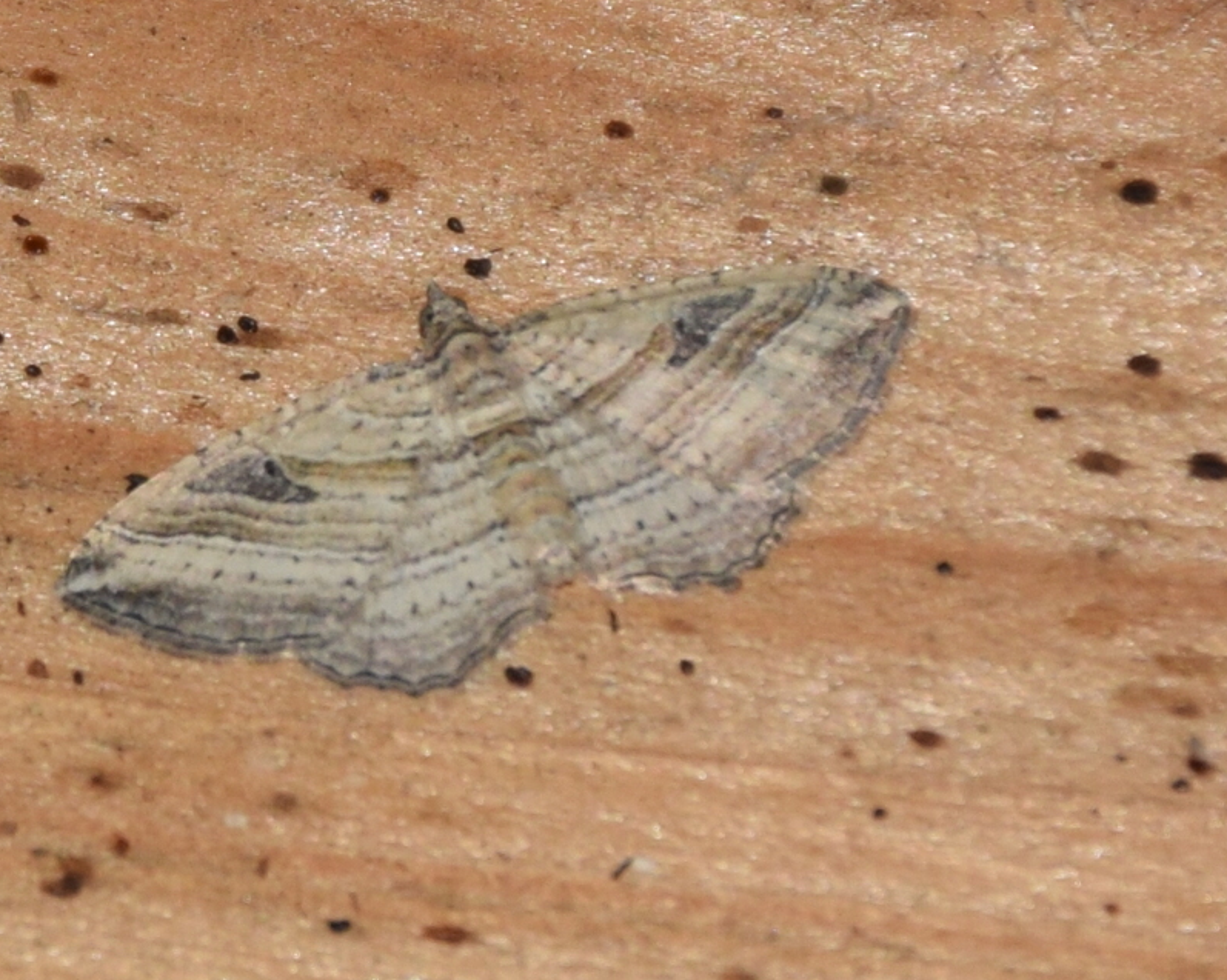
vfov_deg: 6.5
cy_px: 489
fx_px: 8603
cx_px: 543
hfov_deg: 8.2
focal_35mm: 237
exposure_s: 1/60
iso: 320
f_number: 5.6
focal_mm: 140
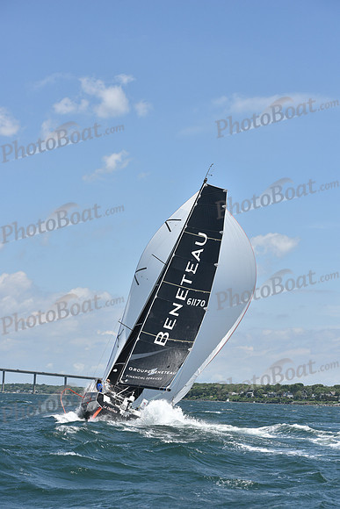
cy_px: 254
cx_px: 170
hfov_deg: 16.7
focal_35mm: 82
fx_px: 1161
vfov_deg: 24.8
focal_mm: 82
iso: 250
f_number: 7.1
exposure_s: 1/1250
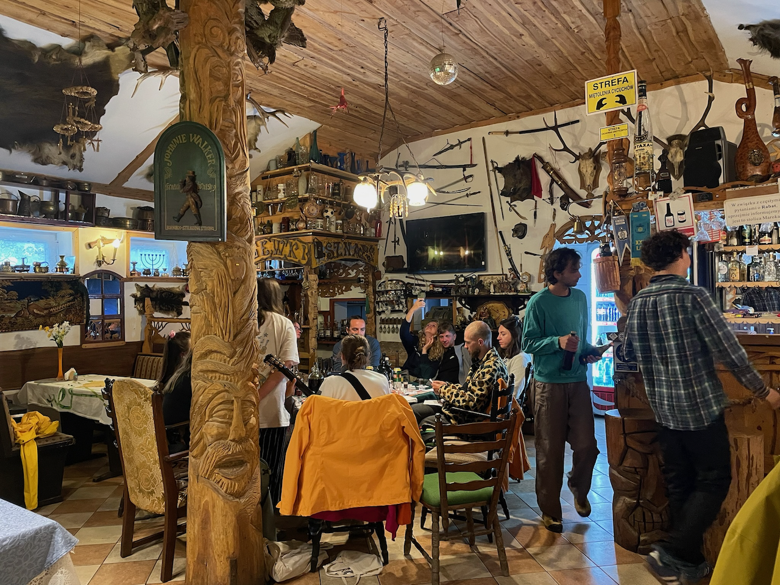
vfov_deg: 53.1
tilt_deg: +0.9
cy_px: 292
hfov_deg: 67.3
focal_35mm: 26
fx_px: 586
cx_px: 390
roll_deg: +0.6
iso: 500
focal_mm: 4.2
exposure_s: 1/25
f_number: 1.6
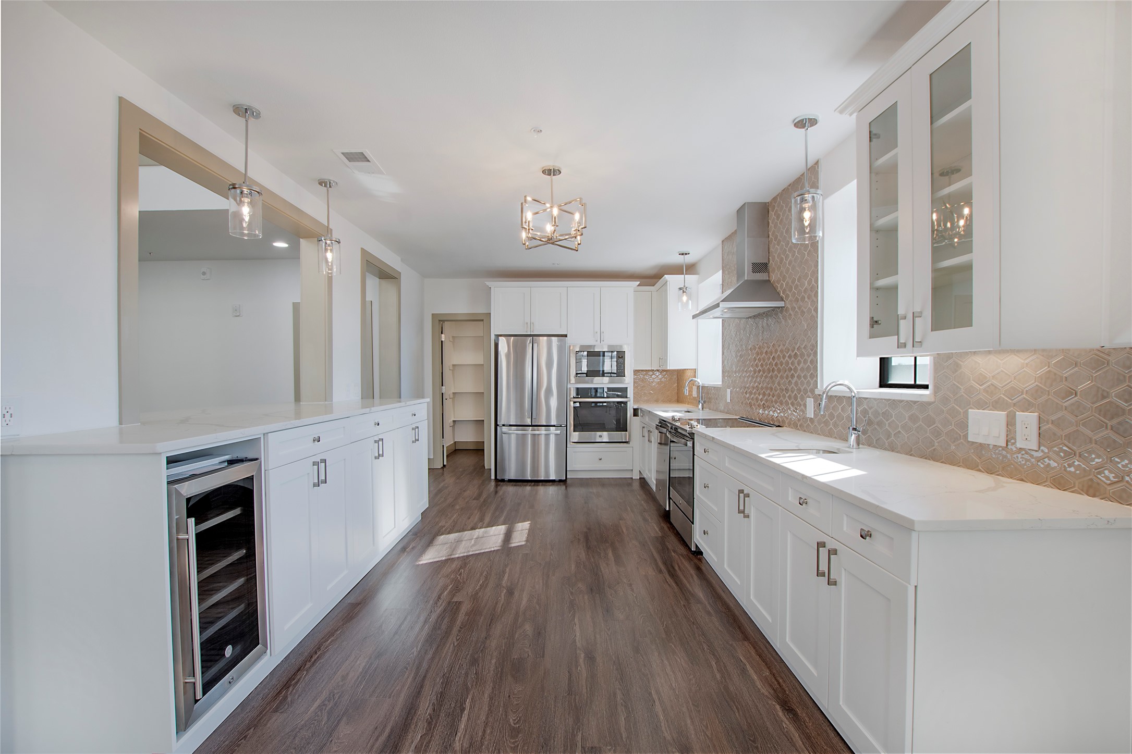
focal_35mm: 15
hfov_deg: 100.4
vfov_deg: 77.3
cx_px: 566
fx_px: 472
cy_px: 377
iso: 100
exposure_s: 1/100
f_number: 7.1
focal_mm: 10
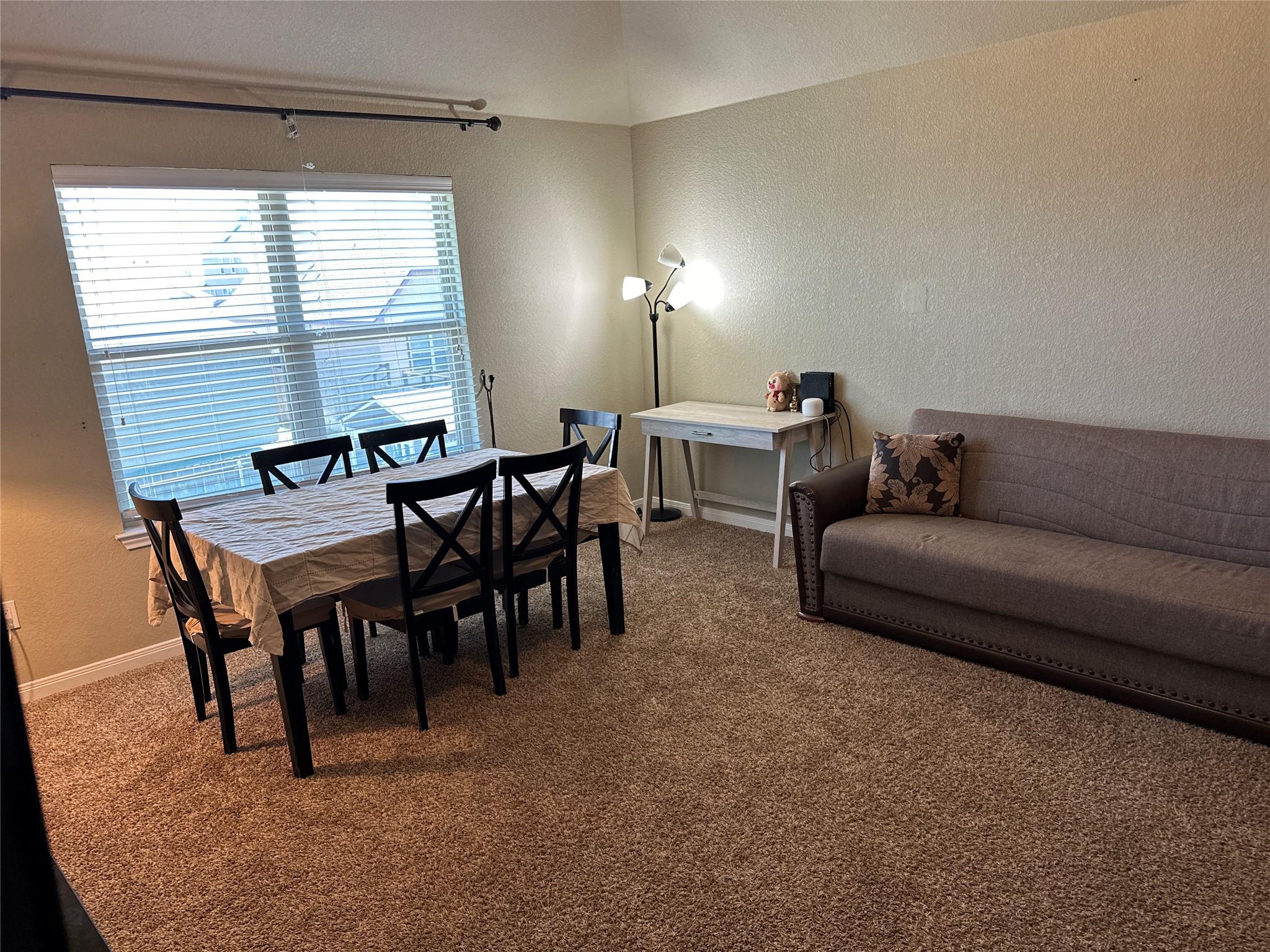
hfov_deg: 71.6
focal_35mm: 24
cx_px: 635
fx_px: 881
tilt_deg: -12.7
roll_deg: +3.4
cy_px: 476
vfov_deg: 56.8
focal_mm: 6.86
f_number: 1.78
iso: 160
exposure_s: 1/120
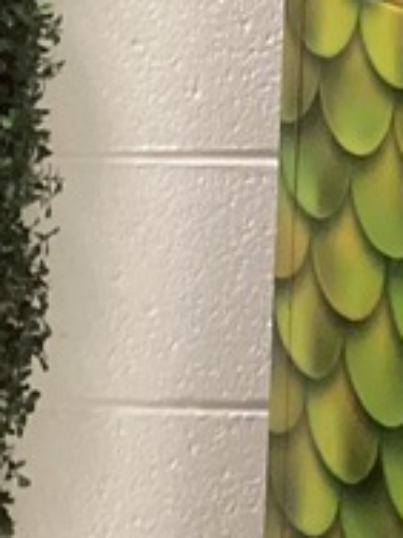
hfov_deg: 7.9
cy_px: -260
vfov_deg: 11.2
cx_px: -669
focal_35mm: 169
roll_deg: -0.6
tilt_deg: -4.7
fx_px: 2623
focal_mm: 3.3
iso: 320
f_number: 2.4
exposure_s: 1/40
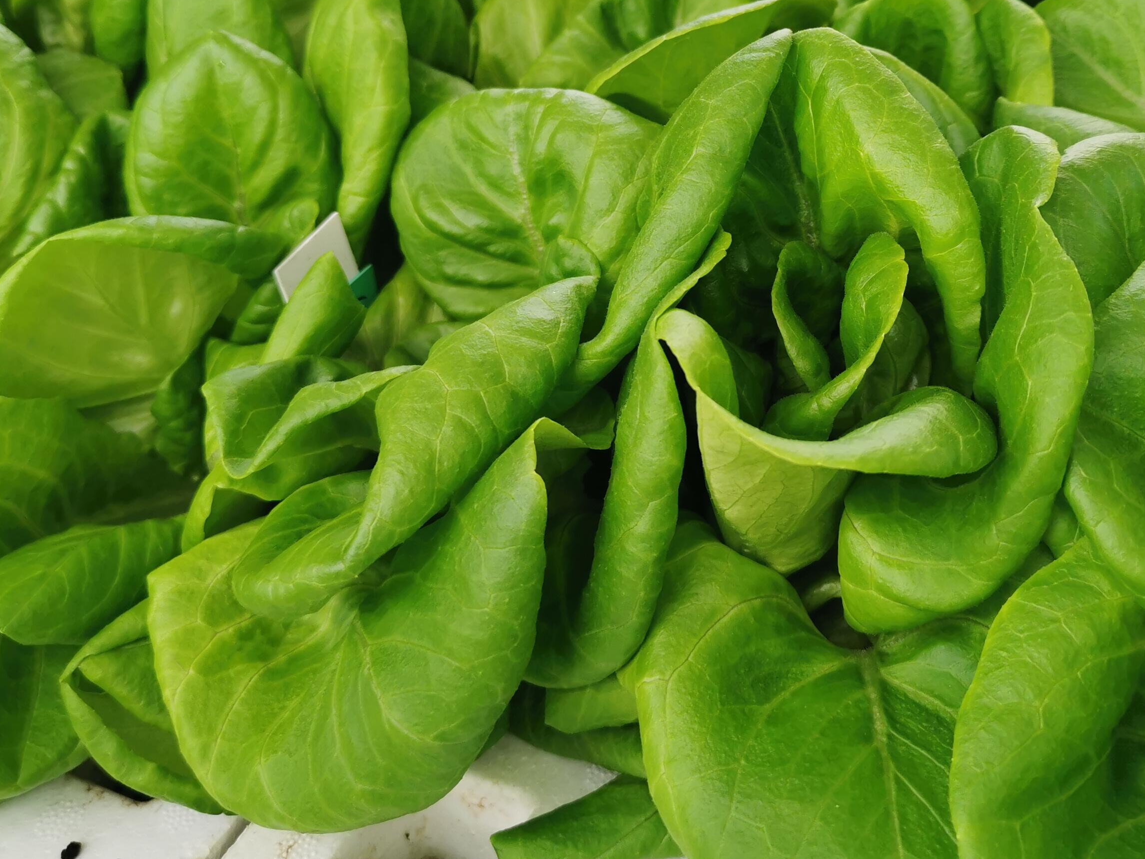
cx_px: 664
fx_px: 1422
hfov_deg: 43.7
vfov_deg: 32.8
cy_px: 198
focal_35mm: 43
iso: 50
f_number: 1.8
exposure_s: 1/134
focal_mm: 5.58
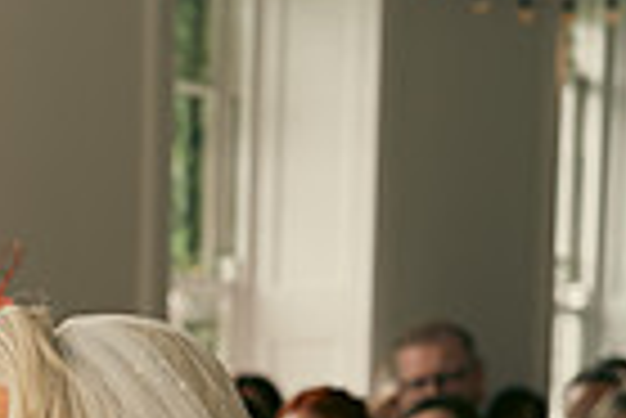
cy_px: 847
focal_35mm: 192
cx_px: -230
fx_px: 3342
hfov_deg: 10.4
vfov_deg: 6.9
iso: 250
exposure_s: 1/160
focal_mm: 46
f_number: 3.5
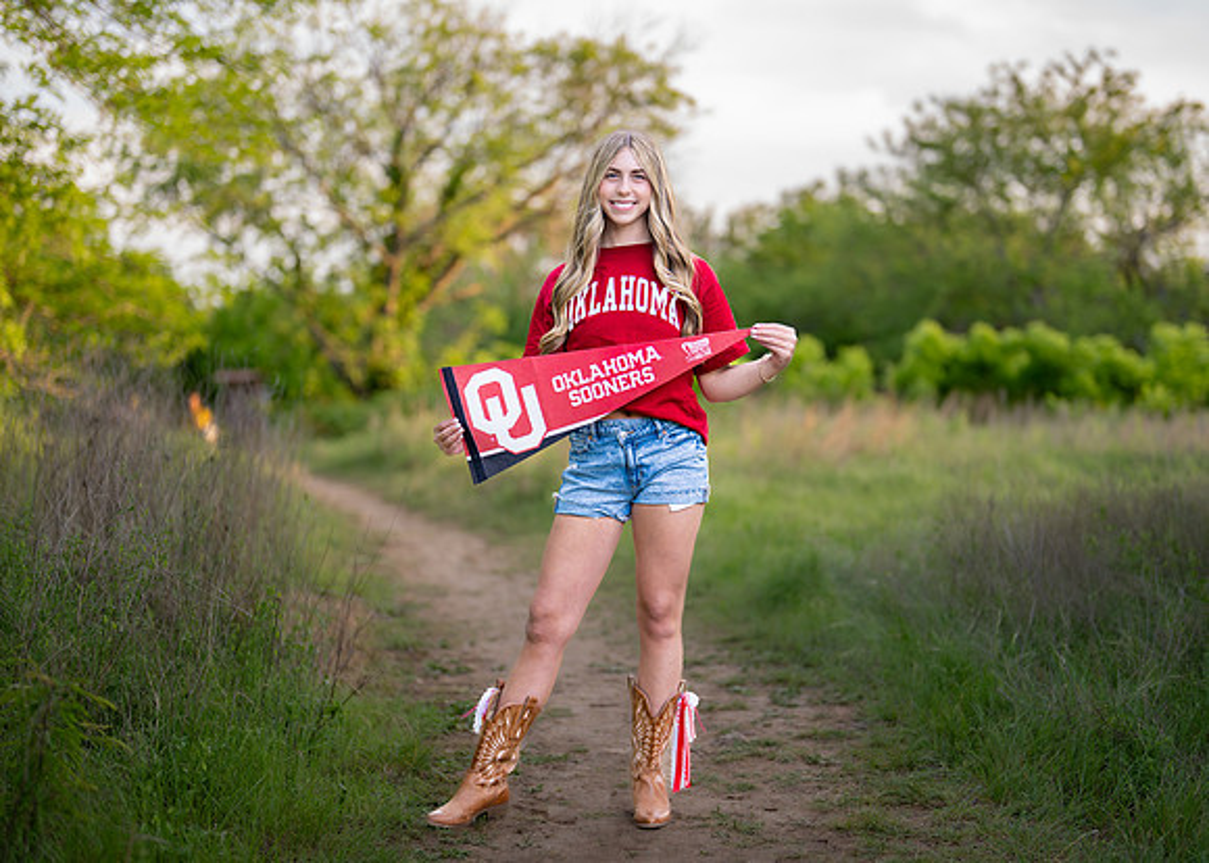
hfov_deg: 32.3
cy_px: 454
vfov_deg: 23.3
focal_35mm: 61
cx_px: 628
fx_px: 2088
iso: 320
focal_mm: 50
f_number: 1.2
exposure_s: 1/1250
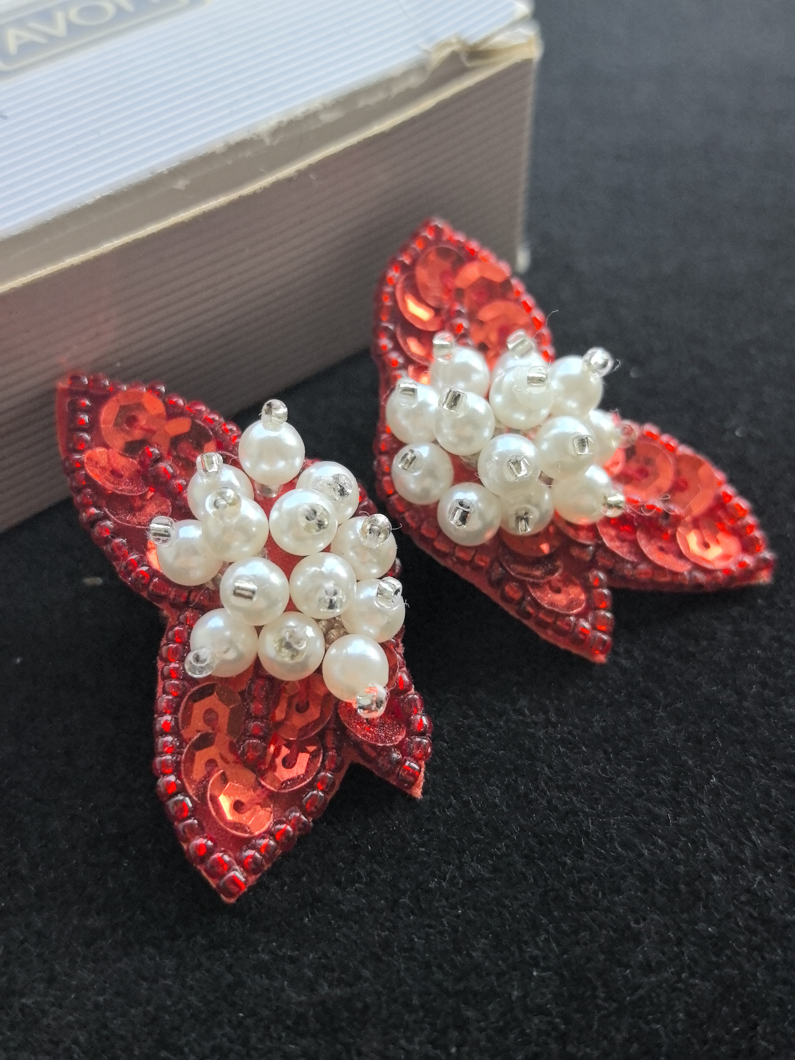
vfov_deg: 45.8
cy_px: 530
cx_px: 398
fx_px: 1255
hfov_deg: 35.1
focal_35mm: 41
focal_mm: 6.98
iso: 50
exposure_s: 1/262
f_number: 2
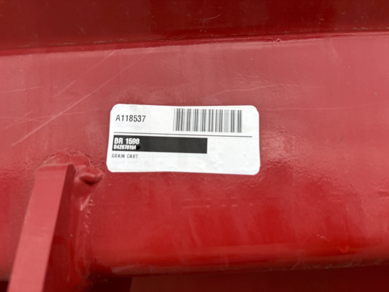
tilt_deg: +11.3
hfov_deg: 67.3
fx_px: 292
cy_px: 146
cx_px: 194
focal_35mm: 26
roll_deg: +3.5
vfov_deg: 53.1
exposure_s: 1/1399
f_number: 1.6
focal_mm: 5.96
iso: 50
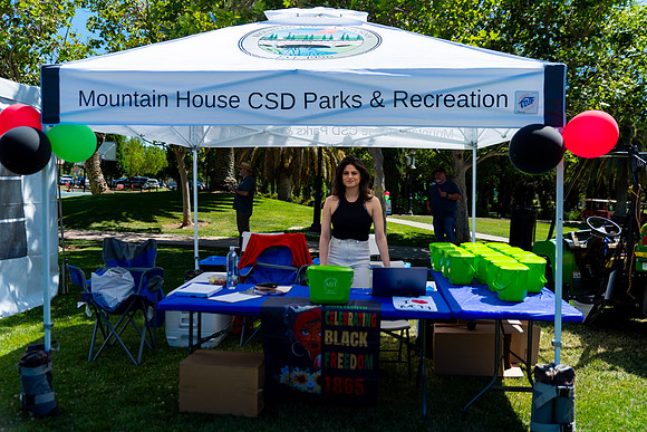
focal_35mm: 35
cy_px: 216
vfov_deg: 37.9
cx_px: 324
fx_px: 629
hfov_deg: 54.4
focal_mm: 35
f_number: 2.8
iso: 160
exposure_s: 1/4000
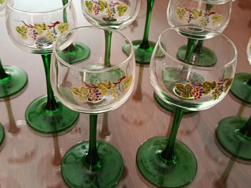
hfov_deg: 45.7
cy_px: 74
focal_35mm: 41
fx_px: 297
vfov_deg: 35.0
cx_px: 118
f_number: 1.7
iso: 1324
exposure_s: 1/33.3
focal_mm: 5.24
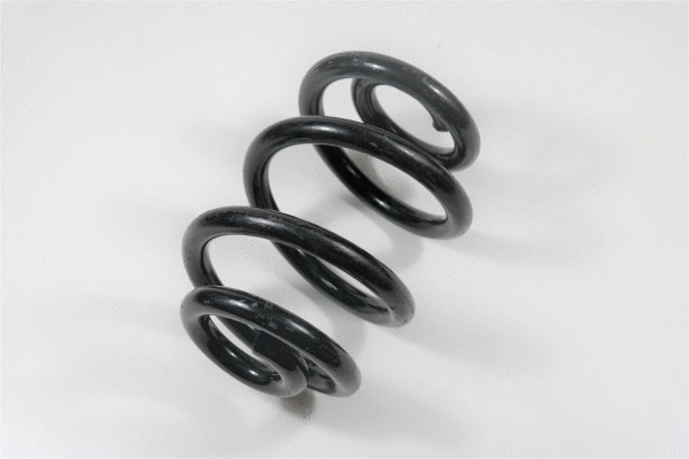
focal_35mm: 61
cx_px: 344
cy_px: 230
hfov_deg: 32.9
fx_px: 1167
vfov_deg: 22.3
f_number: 5
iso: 200
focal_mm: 40
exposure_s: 1/50
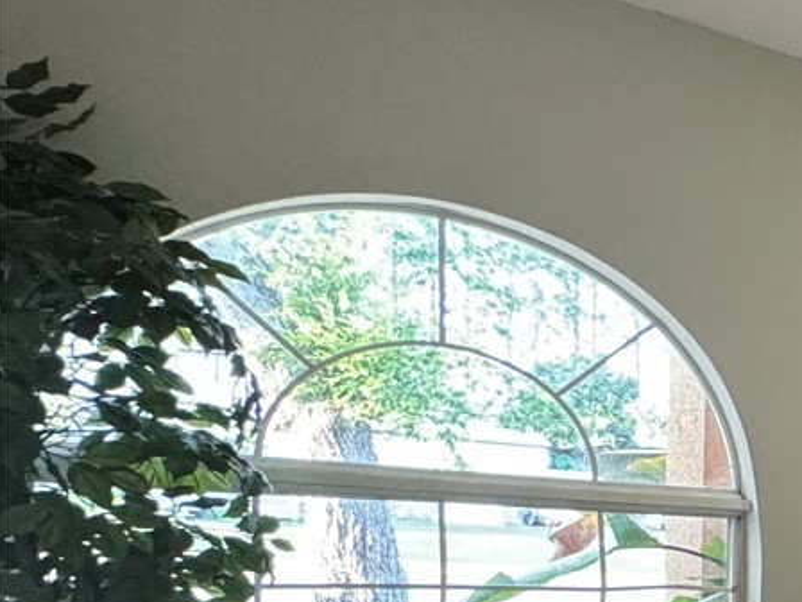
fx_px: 1158
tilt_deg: -3.1
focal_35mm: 50
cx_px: 1429
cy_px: 615
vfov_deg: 27.3
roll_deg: -3.2
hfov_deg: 22.6
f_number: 2.2
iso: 500
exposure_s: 1/60
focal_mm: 2.22
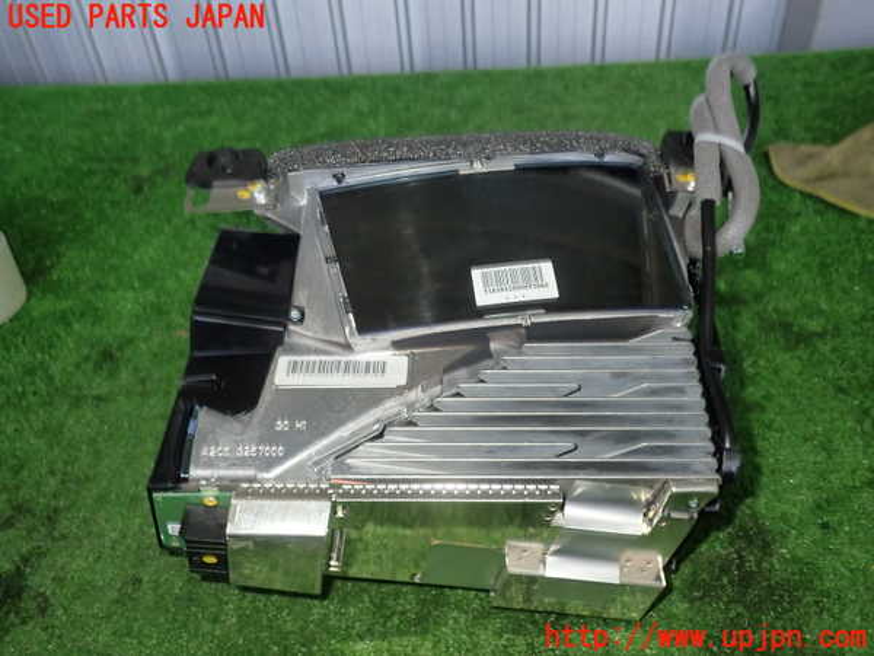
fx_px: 757
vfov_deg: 46.8
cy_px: 328
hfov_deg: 60.0
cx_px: 437
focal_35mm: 30
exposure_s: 1/30
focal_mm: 5.5
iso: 250
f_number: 6.3
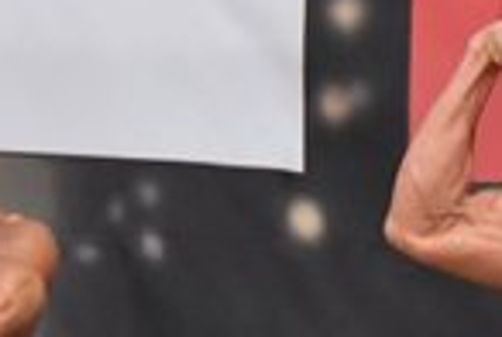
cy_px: 674
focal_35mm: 1148
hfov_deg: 1.8
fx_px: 16041
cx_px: 1081
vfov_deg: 1.2
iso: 5000
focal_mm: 145
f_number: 5.6
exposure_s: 1/400
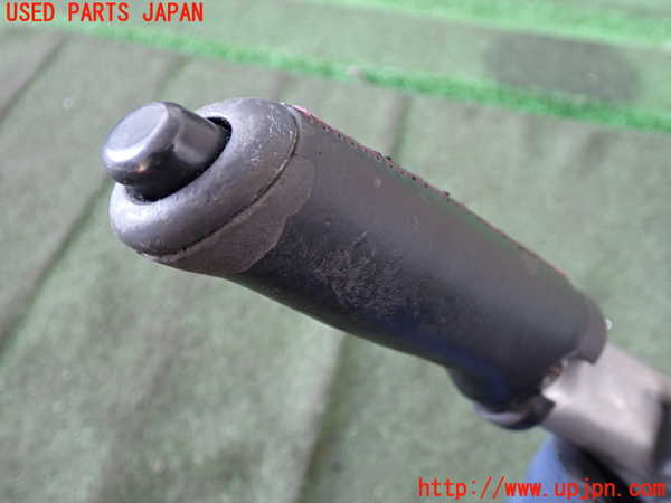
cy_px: 252
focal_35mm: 36
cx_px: 336
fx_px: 698
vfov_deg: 39.7
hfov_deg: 51.4
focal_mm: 6.37
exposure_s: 1/40
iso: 400
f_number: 2.5
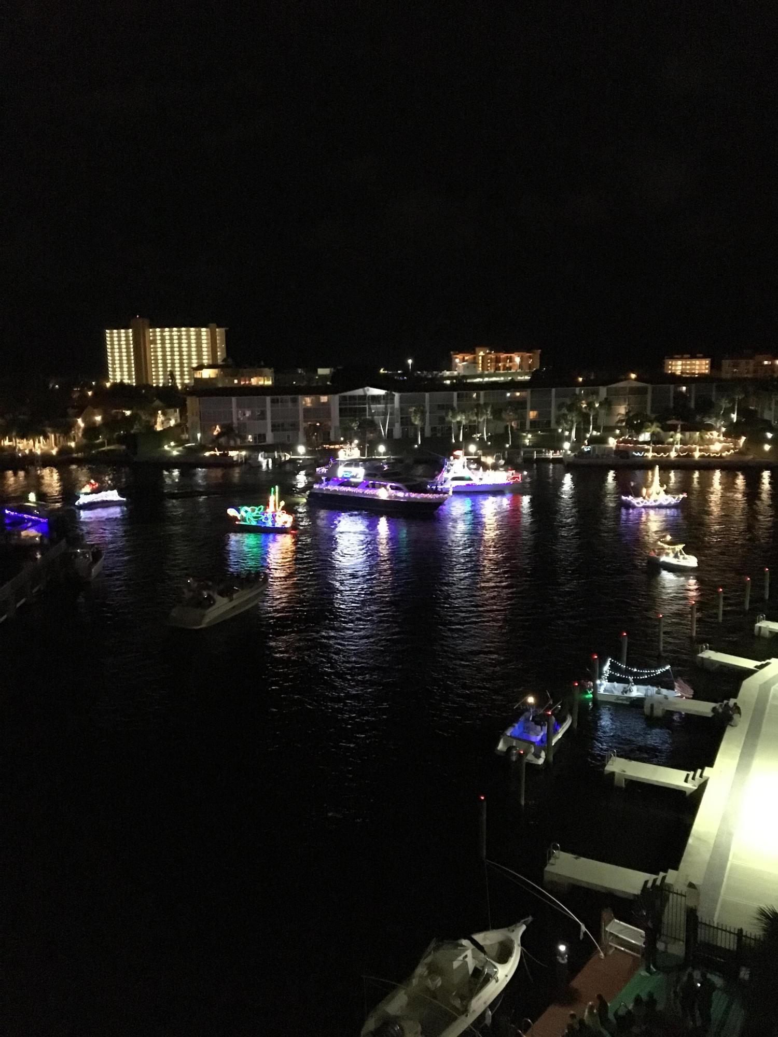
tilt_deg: -10.0
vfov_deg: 61.7
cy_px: 518
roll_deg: +0.3
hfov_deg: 48.2
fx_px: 869
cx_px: 389
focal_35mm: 29
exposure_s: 1/15
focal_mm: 4.15
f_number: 2.2
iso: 2000
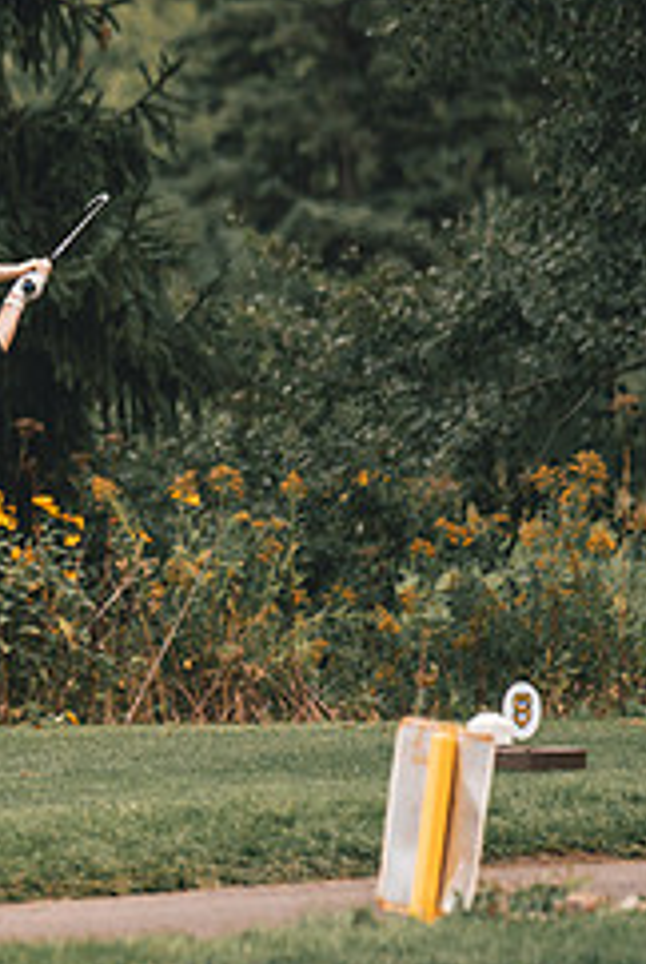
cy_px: 483
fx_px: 12292
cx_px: -605
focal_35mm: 458
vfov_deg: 4.5
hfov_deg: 3.0
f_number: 2.8
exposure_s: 1/3200
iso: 800
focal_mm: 150
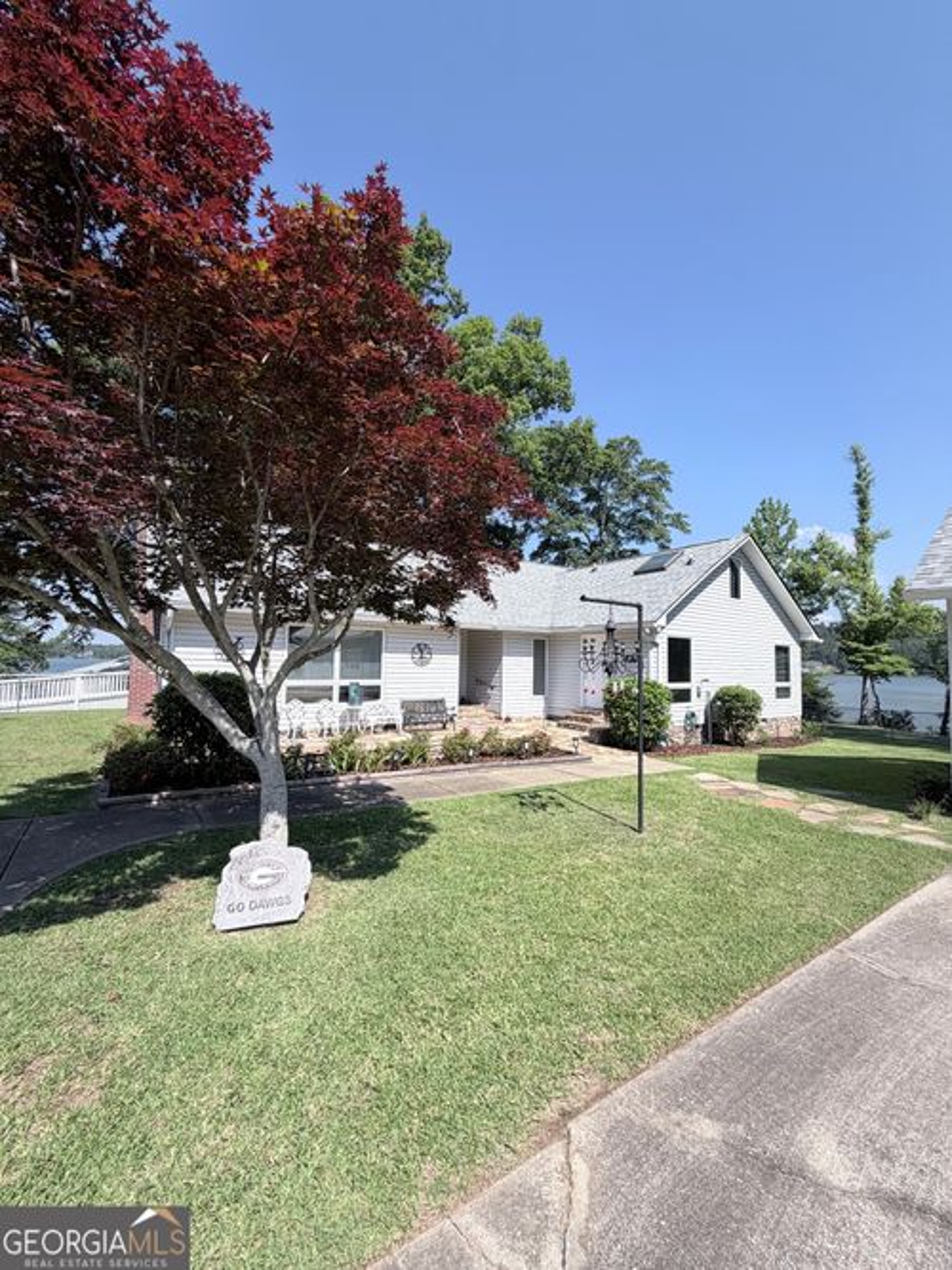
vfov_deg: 102.1
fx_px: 514
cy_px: 635
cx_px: 476
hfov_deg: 85.7
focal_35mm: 14
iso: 25
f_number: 2.2
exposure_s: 1/770
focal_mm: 2.22
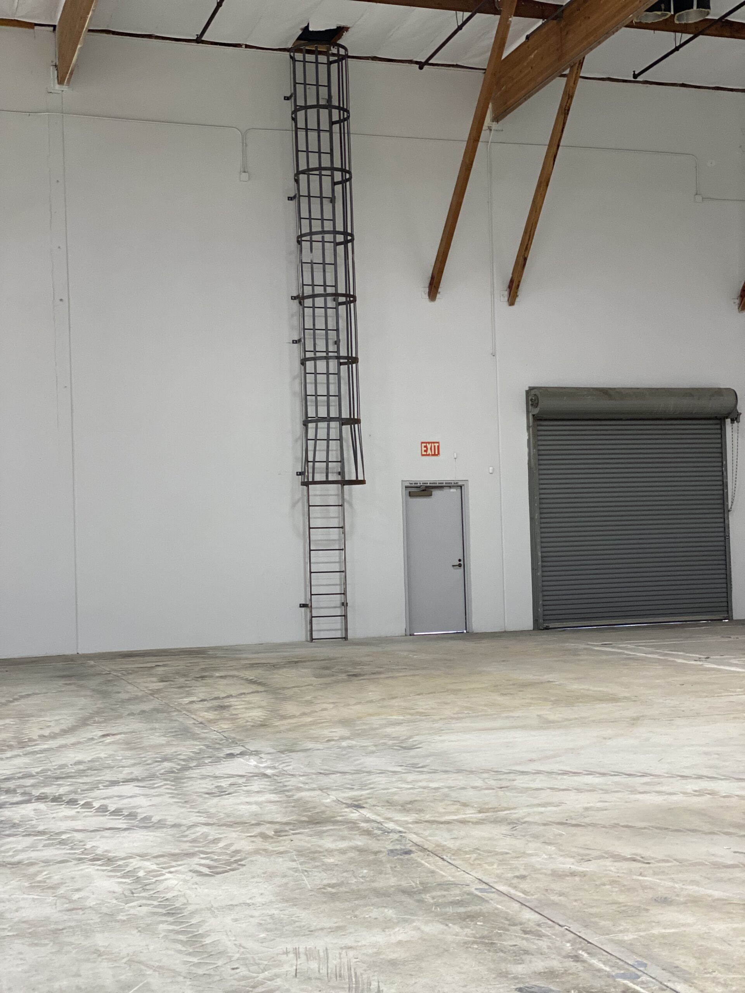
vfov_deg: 36.8
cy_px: 496
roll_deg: +1.3
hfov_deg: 28.0
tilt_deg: +3.3
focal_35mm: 52
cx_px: 372
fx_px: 1492
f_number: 2
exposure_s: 1/120
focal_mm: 6
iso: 125
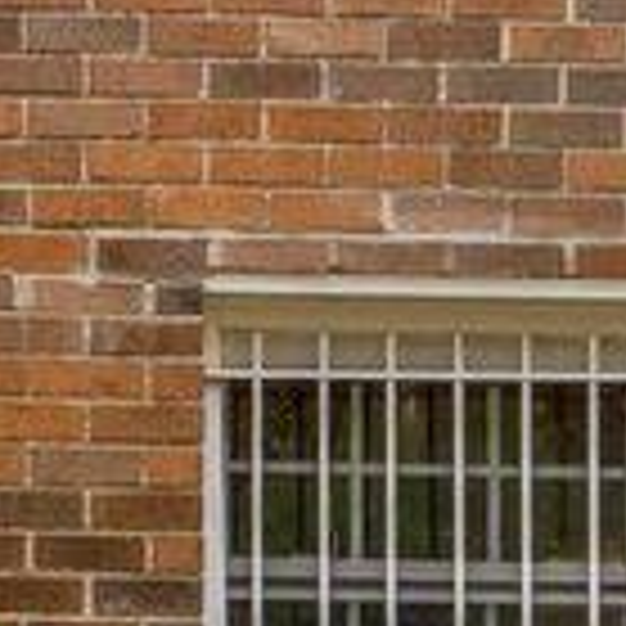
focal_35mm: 123
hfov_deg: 13.0
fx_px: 2517
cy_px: -694
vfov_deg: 12.3
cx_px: -450
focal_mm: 14
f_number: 8
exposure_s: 1/250
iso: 400
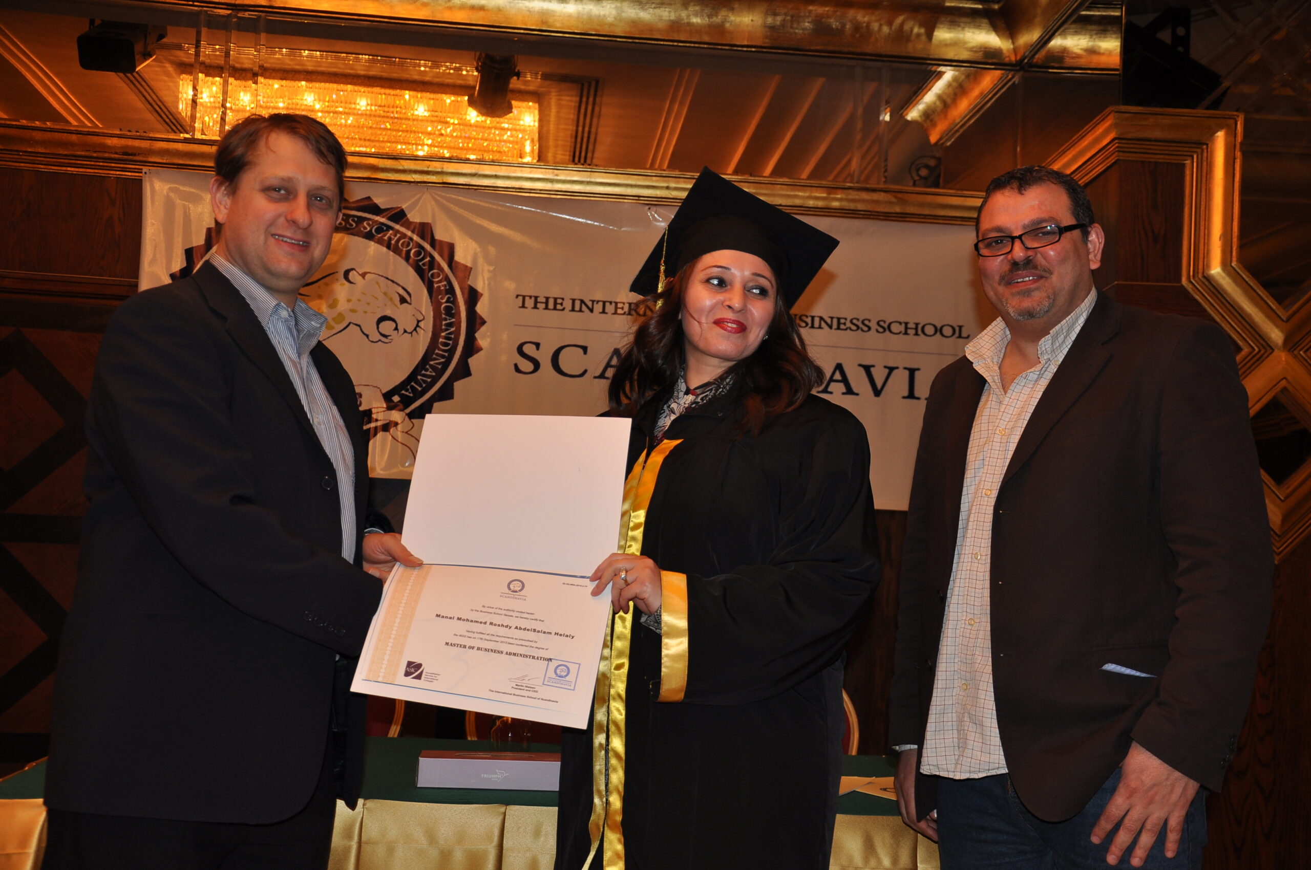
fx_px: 1418
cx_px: 656
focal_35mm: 39
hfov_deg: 49.6
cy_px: 435
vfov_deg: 34.1
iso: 320
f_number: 4
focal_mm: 26
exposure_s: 1/60
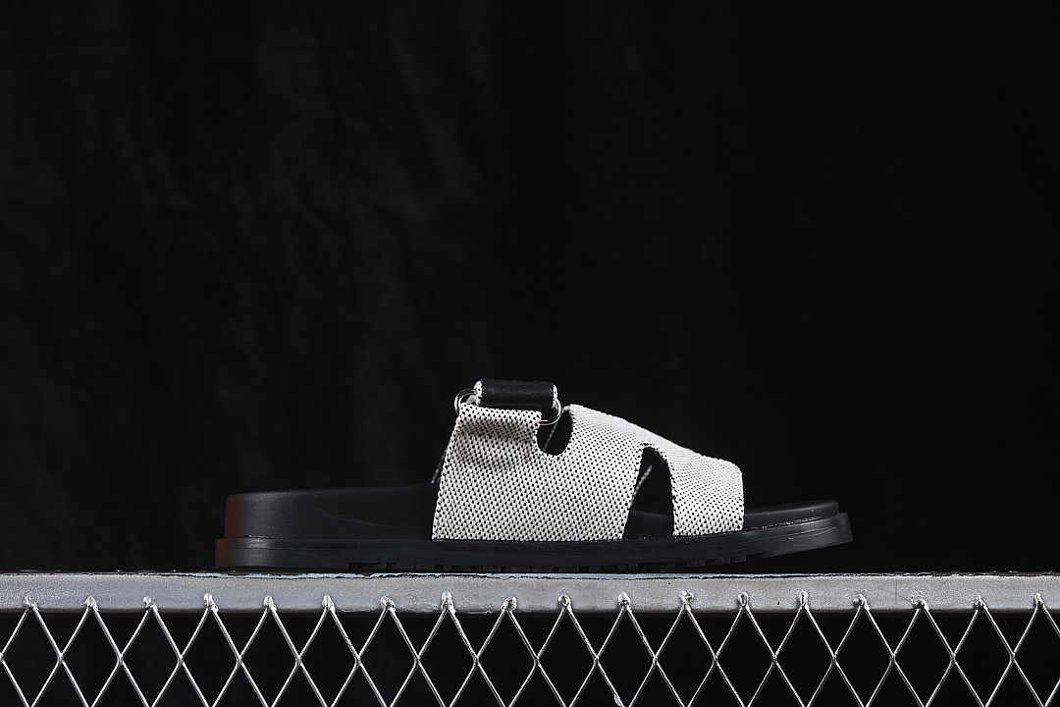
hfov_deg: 27.0
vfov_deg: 18.2
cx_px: 530
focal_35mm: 75
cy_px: 354
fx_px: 2208
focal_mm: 50
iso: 160
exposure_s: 1/80
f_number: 7.1
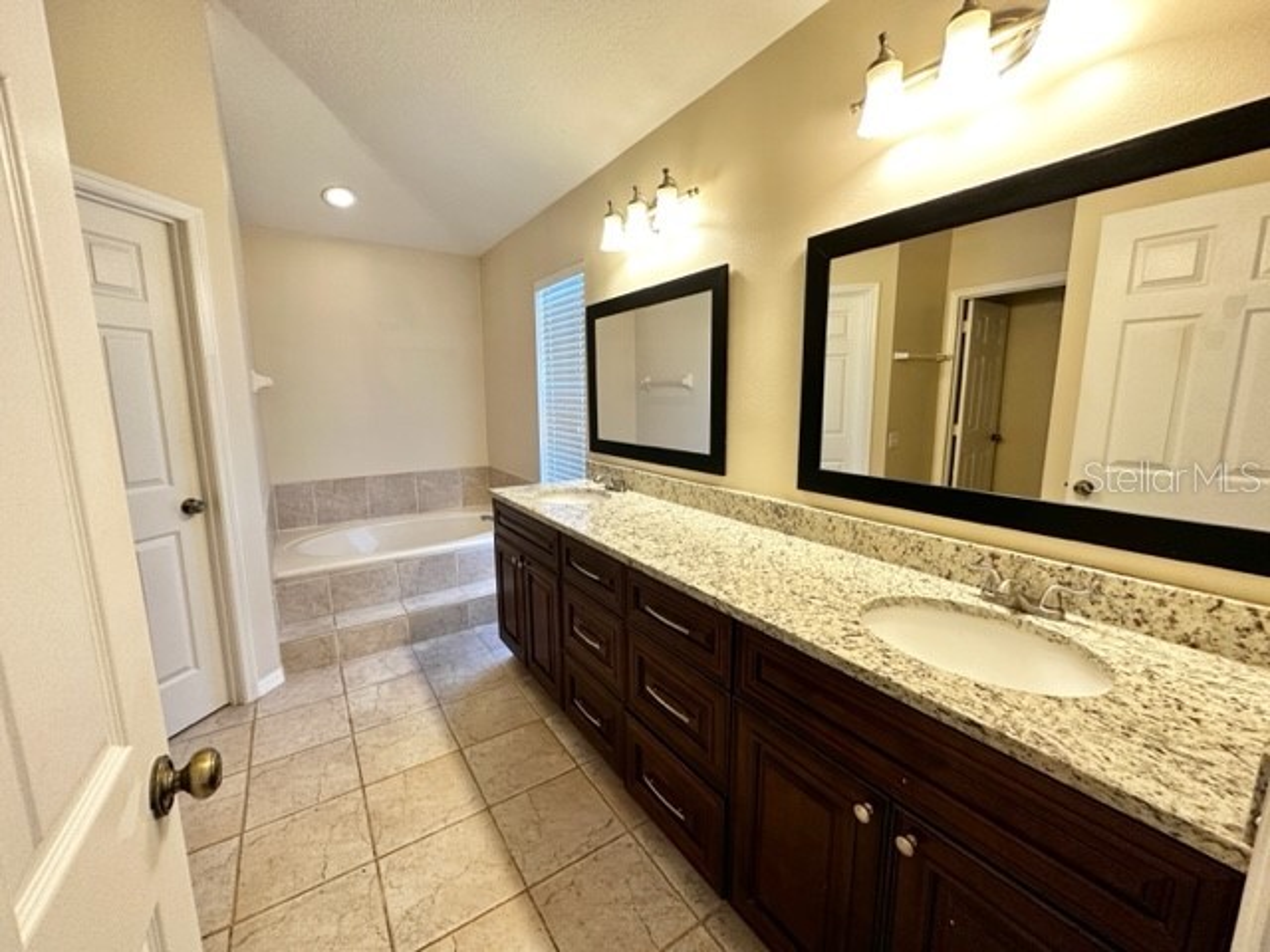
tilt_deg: -9.2
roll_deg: -0.3
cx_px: 635
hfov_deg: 102.1
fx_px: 514
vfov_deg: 85.7
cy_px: 476
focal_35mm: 14
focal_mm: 2.22
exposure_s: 1/120
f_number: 2.2
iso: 250
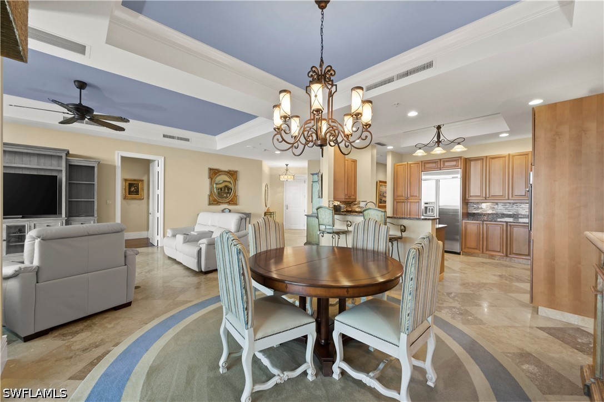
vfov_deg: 81.1
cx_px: 302
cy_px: 201
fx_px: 235
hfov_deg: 104.3
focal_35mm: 14
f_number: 9
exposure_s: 1/3
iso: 320
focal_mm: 14
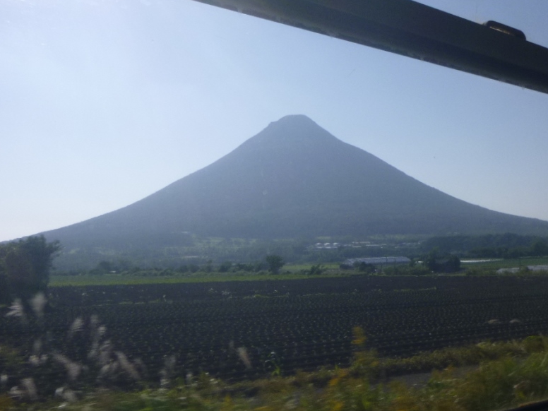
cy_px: 266
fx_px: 522
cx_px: 311
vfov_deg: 42.5
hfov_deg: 55.2
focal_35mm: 33
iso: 100
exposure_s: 1/250
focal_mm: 4.5
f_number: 9
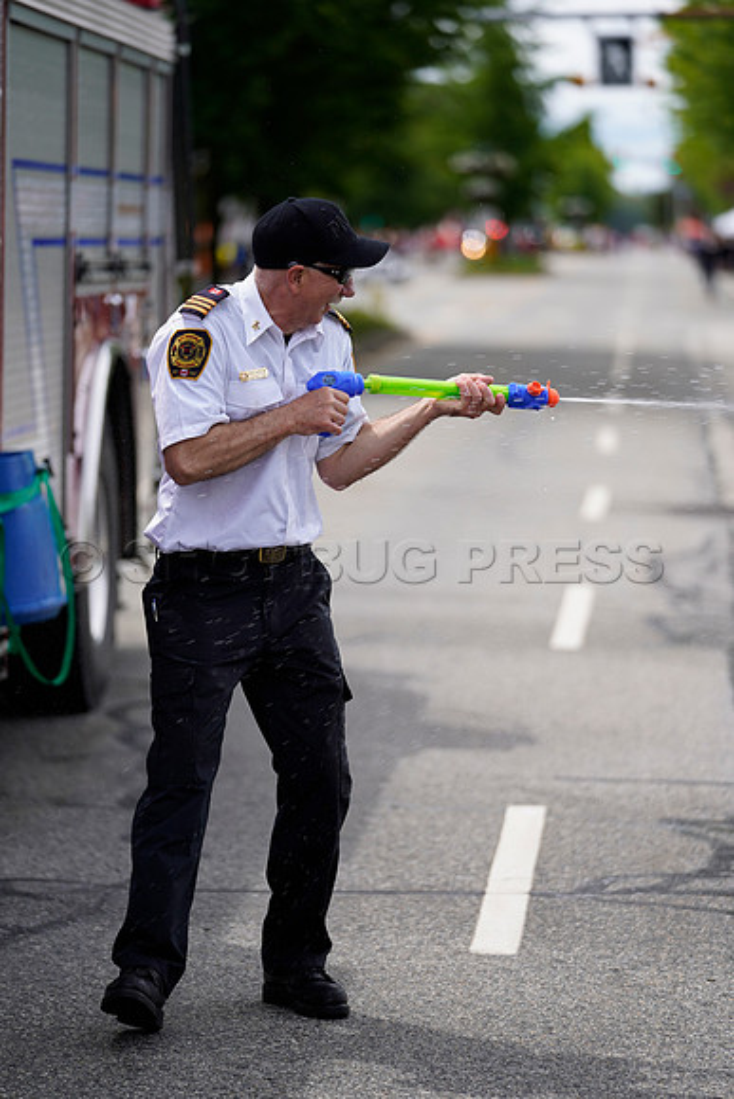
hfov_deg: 9.1
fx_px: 4615
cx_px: 367
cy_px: 550
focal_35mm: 151
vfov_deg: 13.6
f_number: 2.8
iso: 125
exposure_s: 1/400
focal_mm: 151
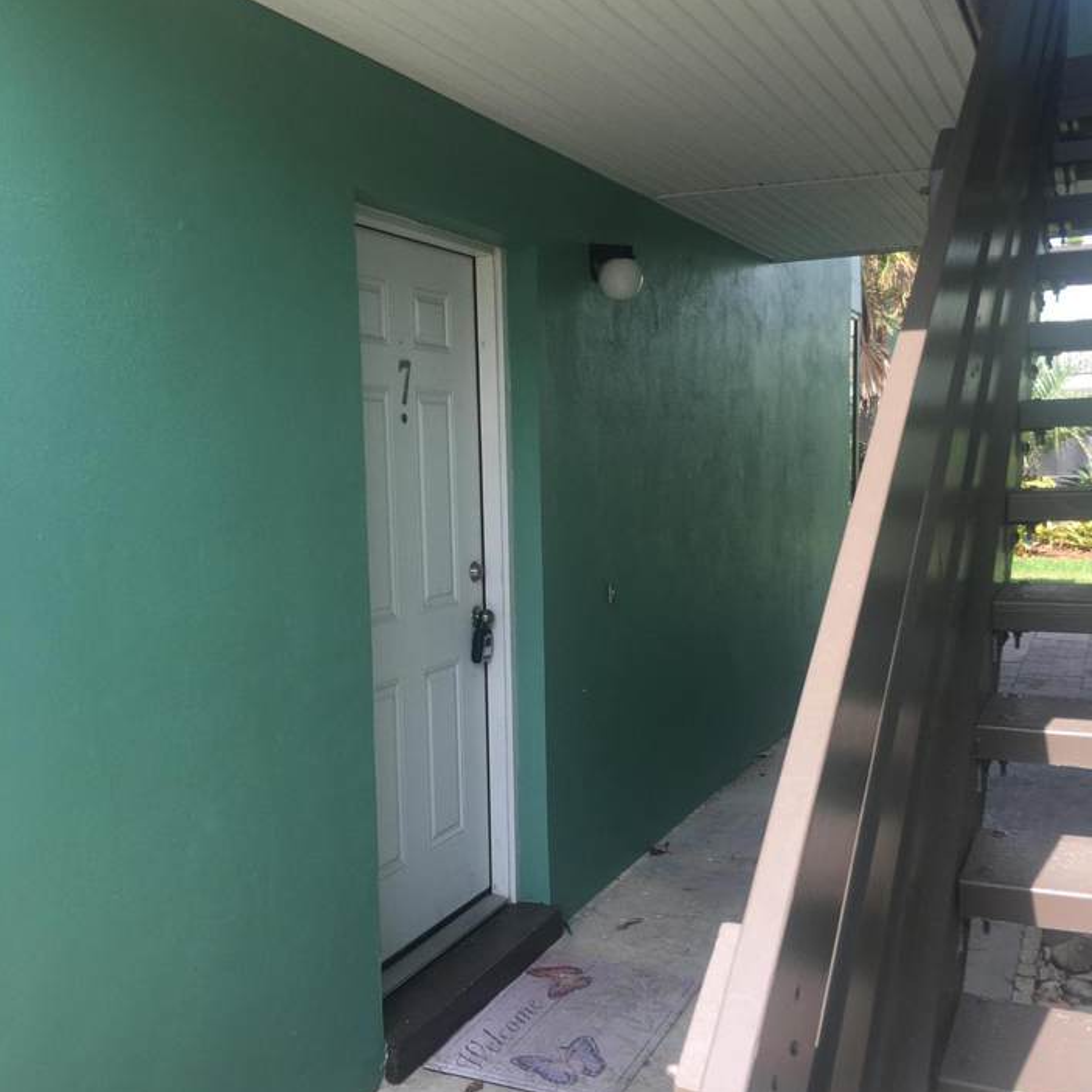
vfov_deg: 47.2
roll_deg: +1.2
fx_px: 1249
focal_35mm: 35
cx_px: 545
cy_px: 590
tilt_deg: -5.3
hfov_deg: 47.2
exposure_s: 1/326
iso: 25
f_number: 2.2
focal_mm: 4.15
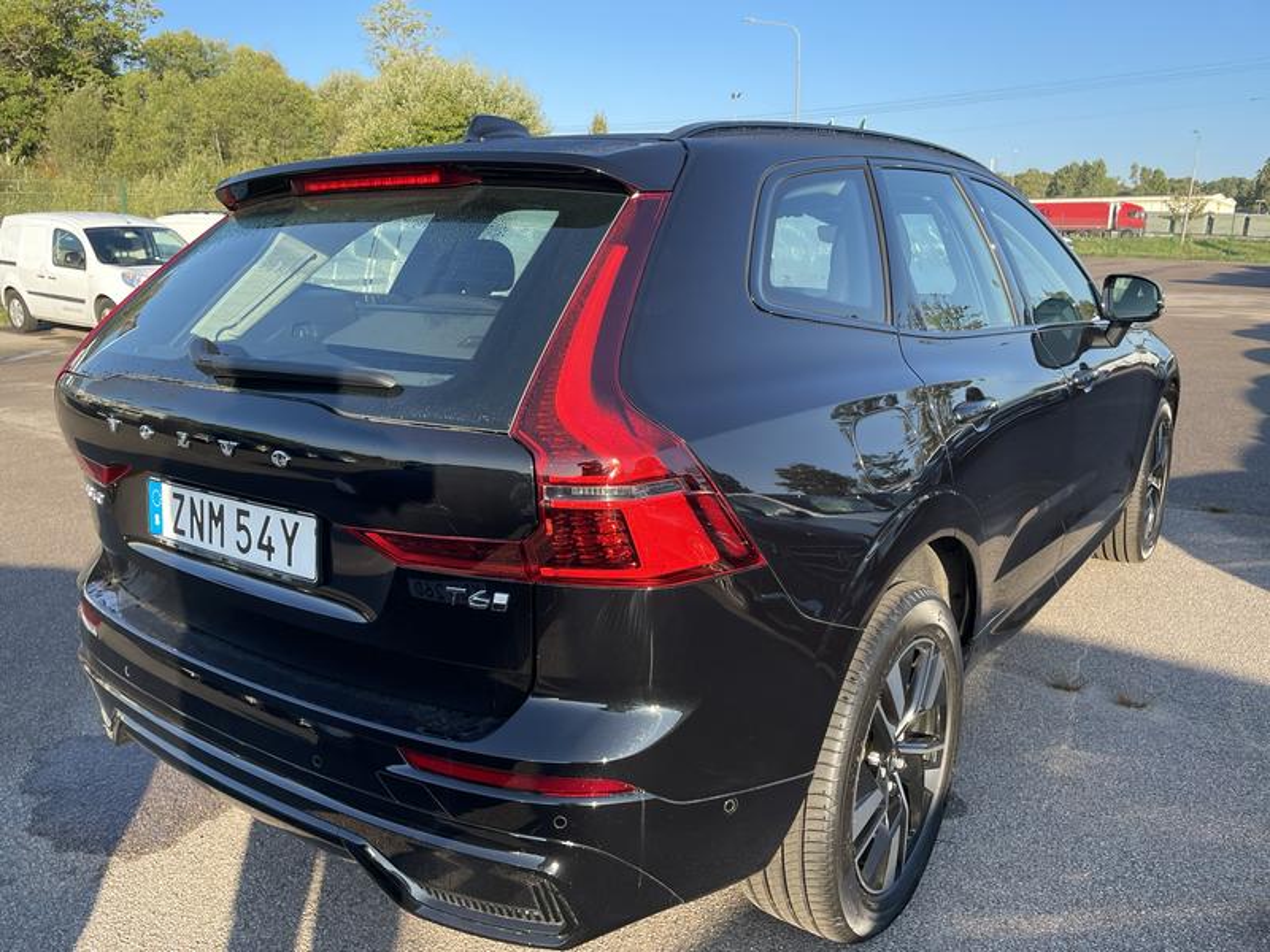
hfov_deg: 67.3
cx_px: 635
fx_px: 954
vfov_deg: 53.1
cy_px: 476
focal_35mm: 26
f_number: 1.6
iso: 32
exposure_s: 1/578
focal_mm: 4.2
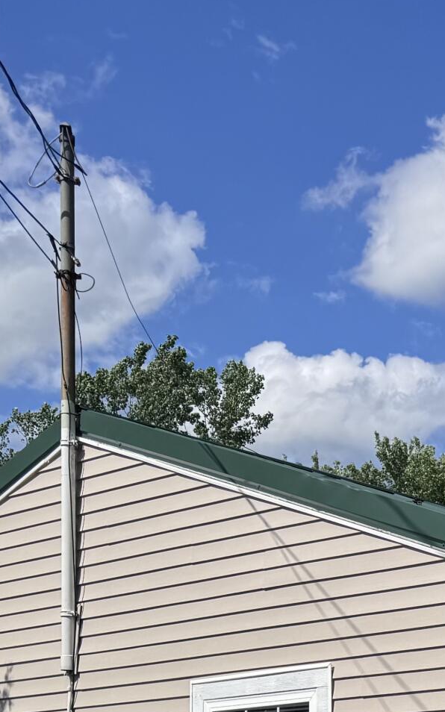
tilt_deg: +2.1
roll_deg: +1.1
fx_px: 1553
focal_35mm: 80
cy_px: 834
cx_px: 797
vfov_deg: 23.8
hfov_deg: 14.4
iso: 80
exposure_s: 1/7092
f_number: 1.78
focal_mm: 6.76
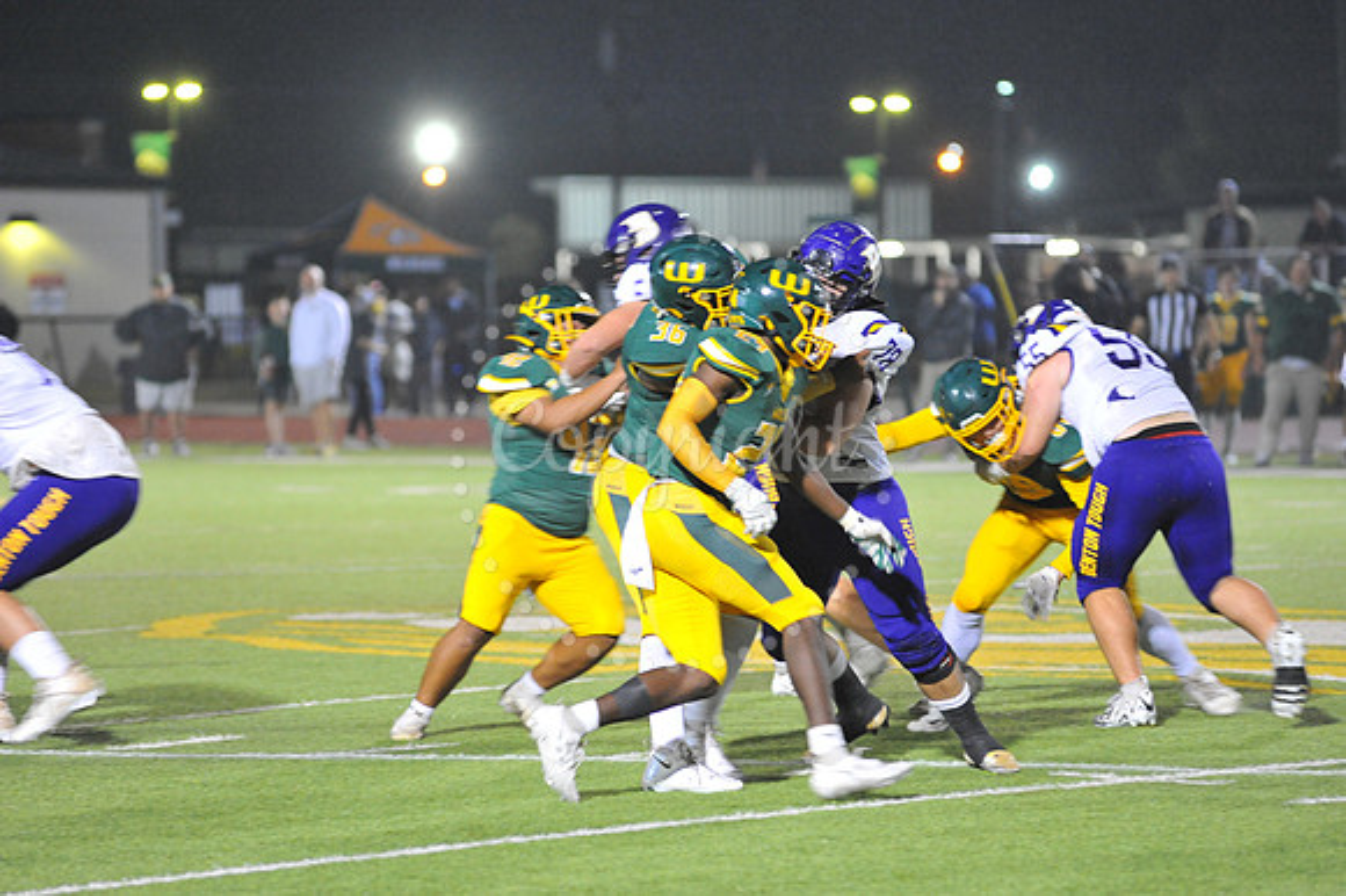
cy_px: 448
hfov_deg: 10.3
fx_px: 7473
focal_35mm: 200
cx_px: 673
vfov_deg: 6.9
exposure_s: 1/160
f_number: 4
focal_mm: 200
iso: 4000
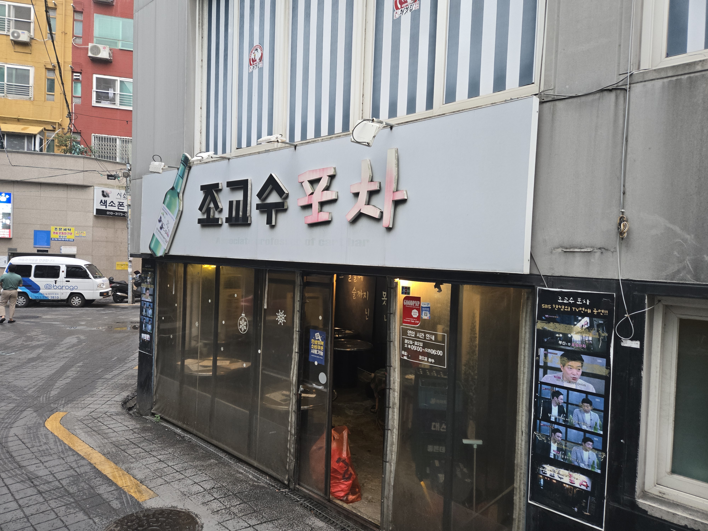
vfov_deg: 58.9
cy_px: 266
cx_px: 354
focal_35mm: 23
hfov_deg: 73.9
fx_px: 470
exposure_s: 1/120
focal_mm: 5.4
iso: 320
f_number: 1.8
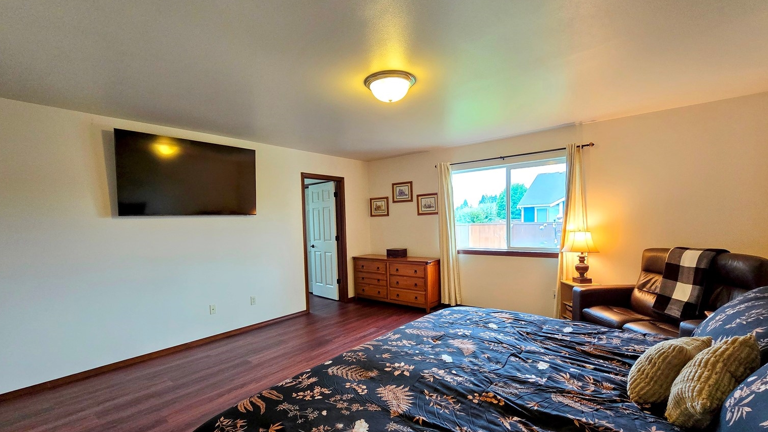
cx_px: 383
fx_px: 305
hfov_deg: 103.0
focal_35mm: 15
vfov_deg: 70.3
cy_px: 242
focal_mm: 2.2
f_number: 2.2
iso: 250
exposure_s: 1/60
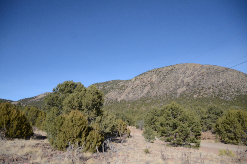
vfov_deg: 47.7
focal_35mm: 27
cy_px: 82
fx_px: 185
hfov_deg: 67.5
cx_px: 124
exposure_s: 1/8000
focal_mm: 18
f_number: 3.5
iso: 500
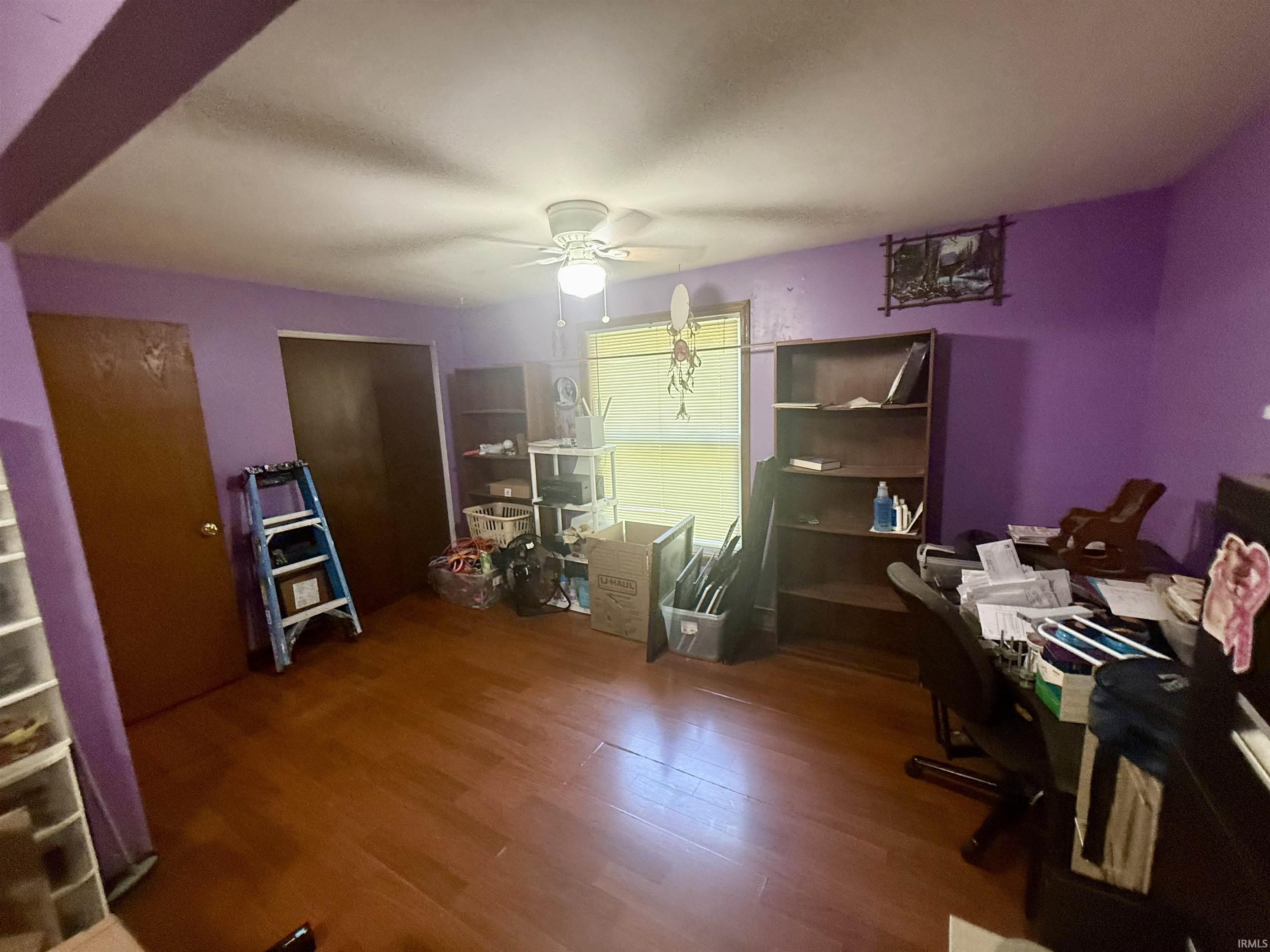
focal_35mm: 14
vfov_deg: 85.7
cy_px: 476
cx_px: 635
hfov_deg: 102.1
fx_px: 514
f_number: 2.2
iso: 320
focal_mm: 2.22
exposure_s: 1/60
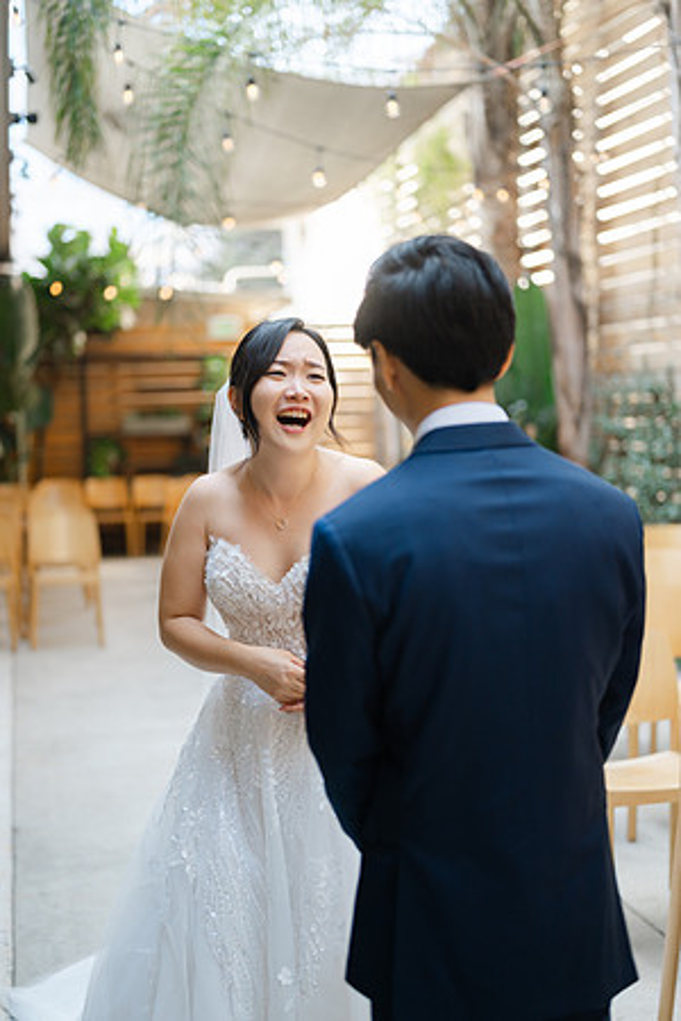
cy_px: 510
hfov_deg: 27.0
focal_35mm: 50
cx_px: 340
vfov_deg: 39.6
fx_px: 1419
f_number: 1.8
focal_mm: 50
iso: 125
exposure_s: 1/200
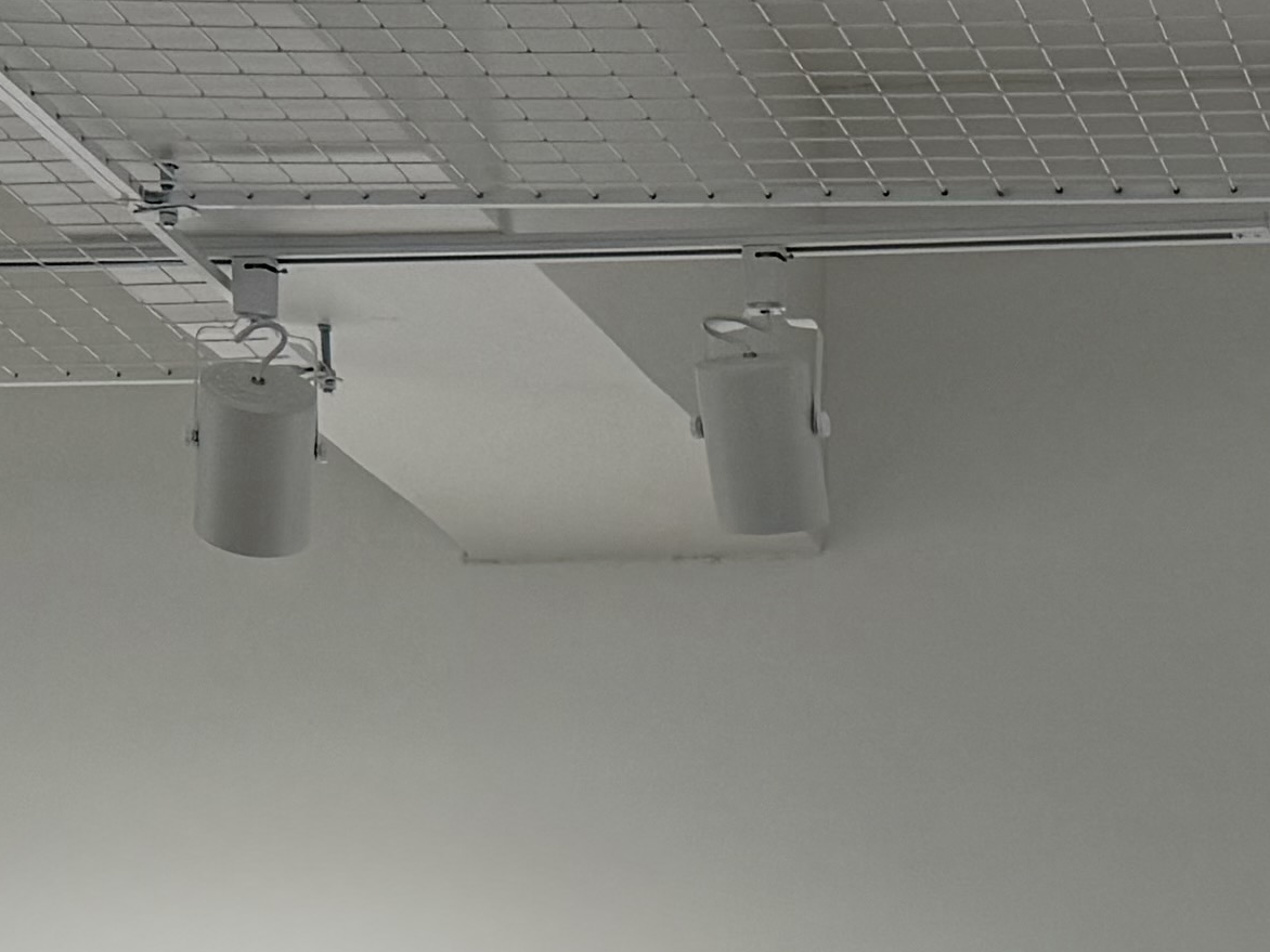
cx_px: 1810
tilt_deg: -2.0
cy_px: 1900
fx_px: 4293
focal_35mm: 117
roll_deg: -0.4
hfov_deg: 15.7
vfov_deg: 11.4
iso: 50
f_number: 1.78
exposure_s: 1/120
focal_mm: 6.76
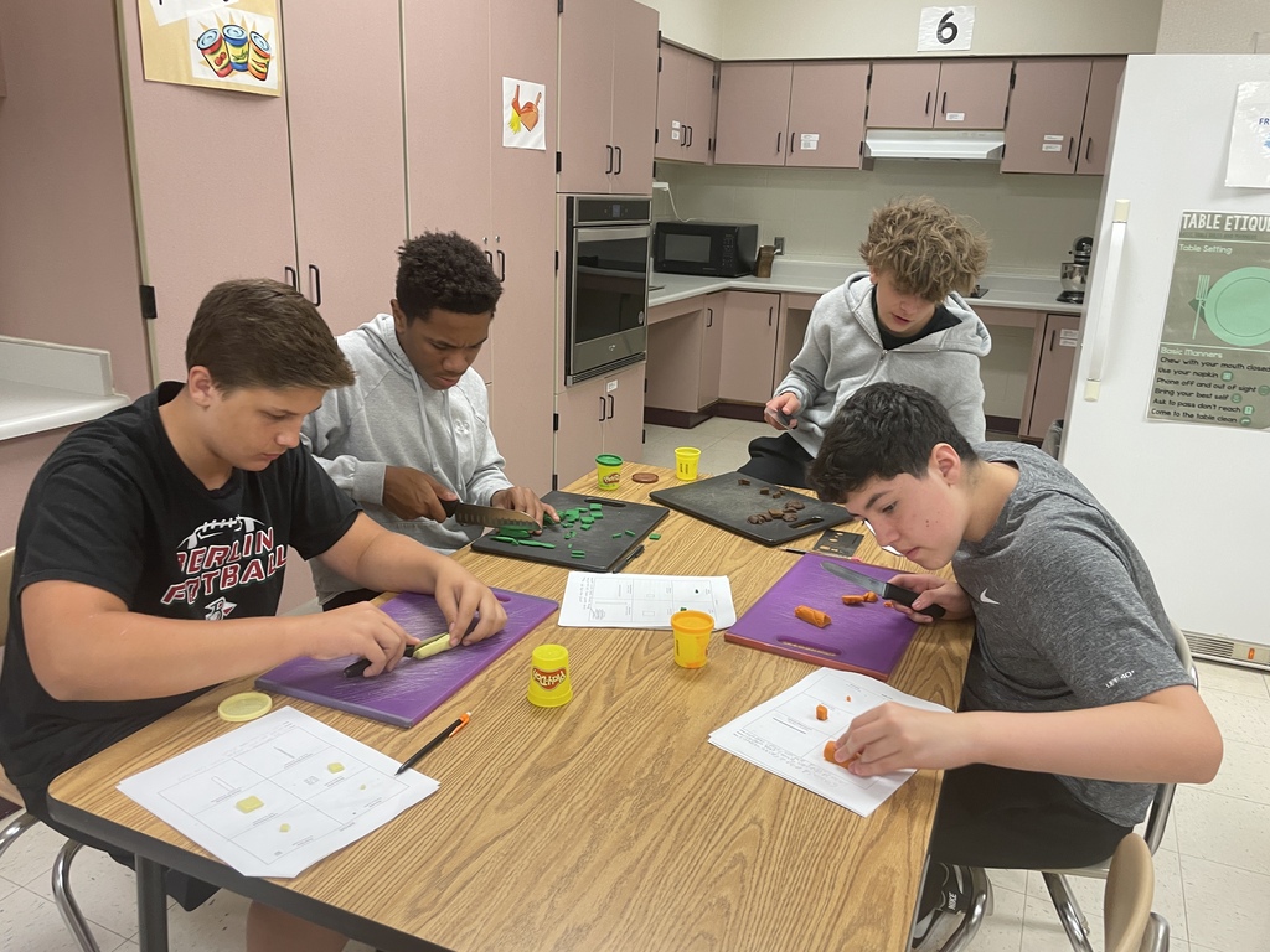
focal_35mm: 26
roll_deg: -1.8
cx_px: 635
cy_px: 476
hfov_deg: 67.3
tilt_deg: -14.0
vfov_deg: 53.1
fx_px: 954
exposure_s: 1/60
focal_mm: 4.2
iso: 100
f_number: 1.6
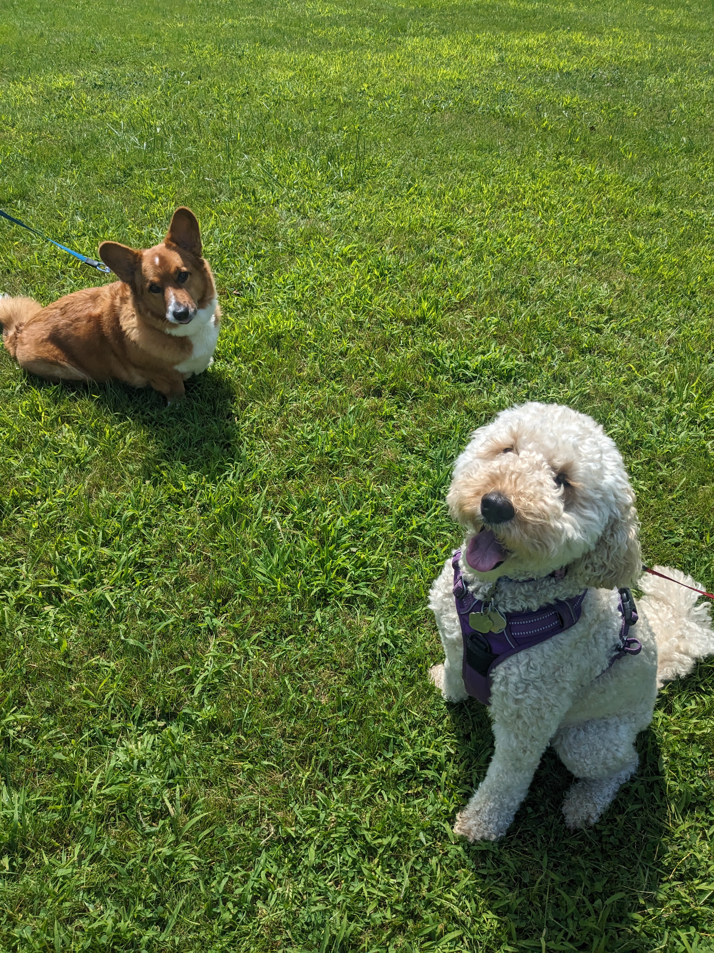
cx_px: 357
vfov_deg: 65.3
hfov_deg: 51.4
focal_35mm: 27
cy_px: 476
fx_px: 743
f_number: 1.73
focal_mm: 4.38
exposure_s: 1/2924
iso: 63
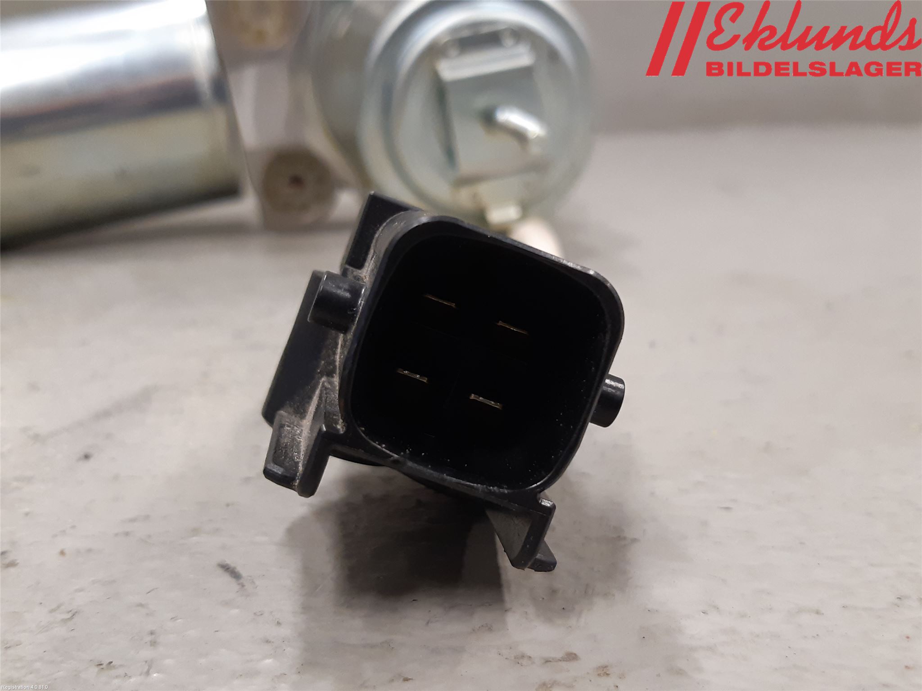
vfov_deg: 53.1
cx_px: 461
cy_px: 346
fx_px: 693
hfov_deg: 67.3
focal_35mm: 26
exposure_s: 1/50
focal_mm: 3.93
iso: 160
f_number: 1.7
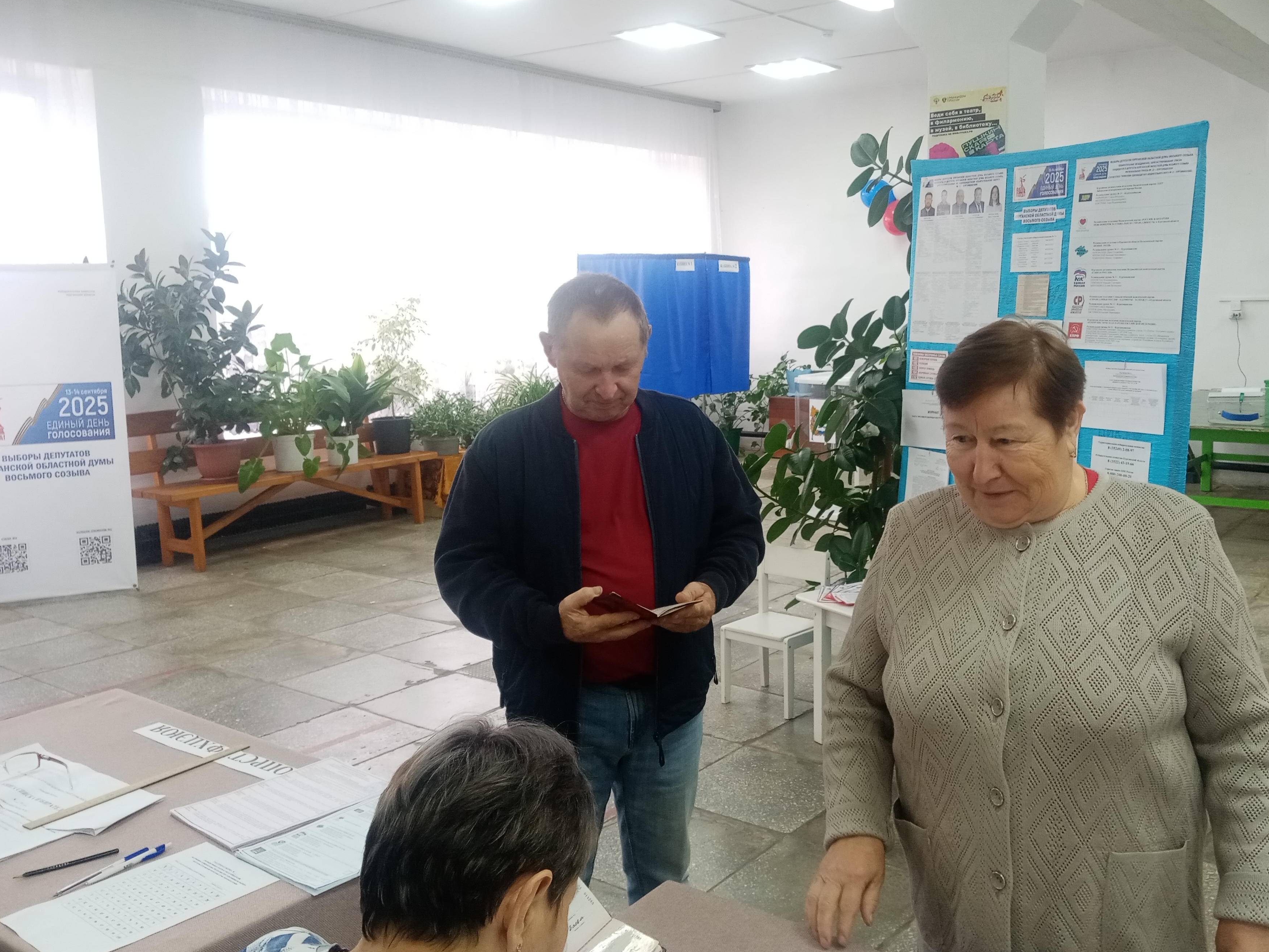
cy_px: 464
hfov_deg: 58.1
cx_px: 726
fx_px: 1136
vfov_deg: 45.4
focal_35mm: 31
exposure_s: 1/50
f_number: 1.8
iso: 138
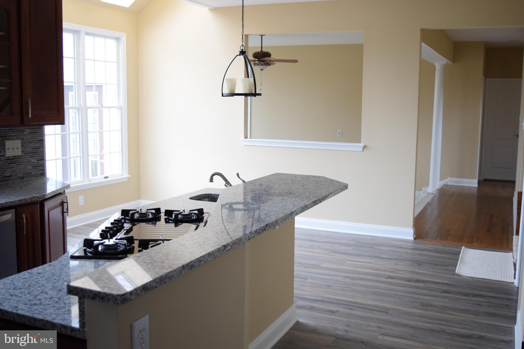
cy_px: 174
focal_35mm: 38
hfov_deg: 51.3
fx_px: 546
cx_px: 262
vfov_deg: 35.5
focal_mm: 25
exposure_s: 1/60
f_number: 4
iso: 720
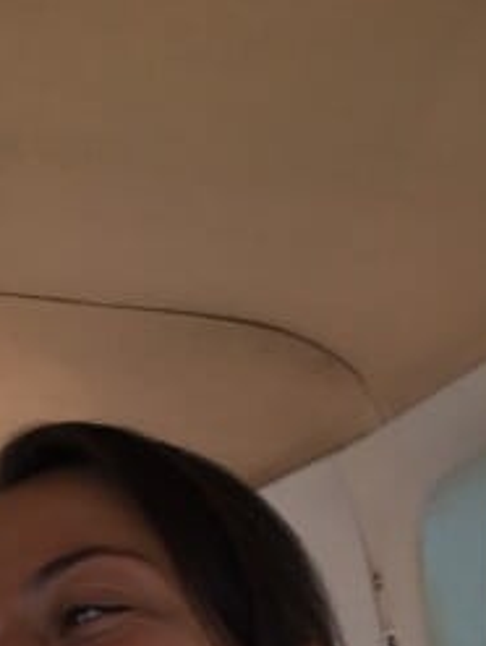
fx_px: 2241
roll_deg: +0.4
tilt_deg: -18.2
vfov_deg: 13.9
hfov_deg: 12.4
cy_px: 1295
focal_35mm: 120
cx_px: 186
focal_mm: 4.15
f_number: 2.2
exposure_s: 1/306
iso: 25
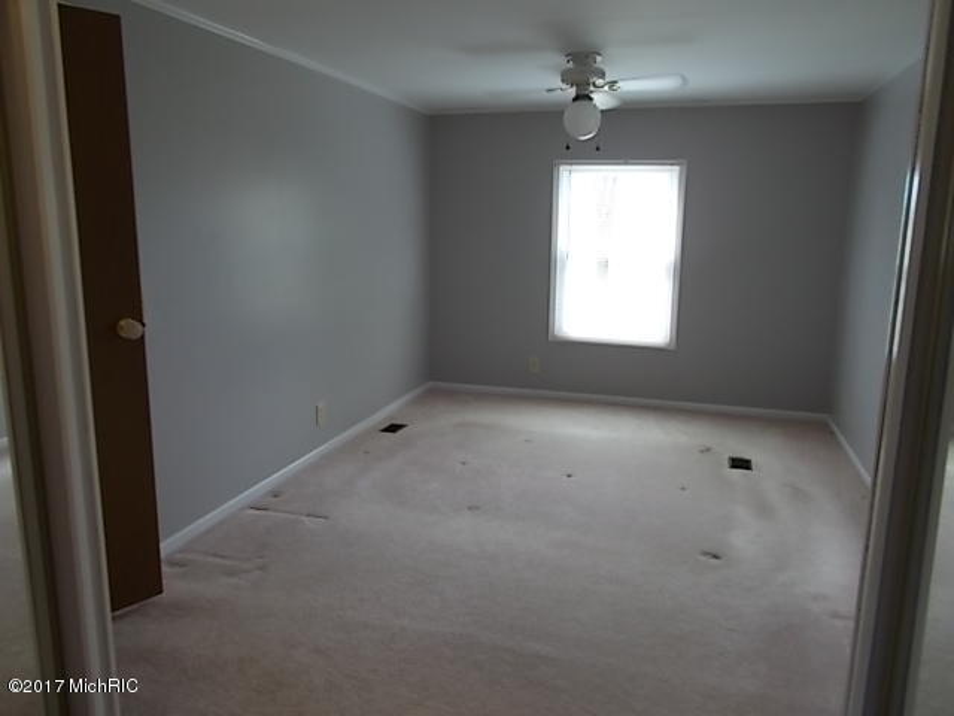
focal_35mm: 26
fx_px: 717
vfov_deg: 53.1
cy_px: 358
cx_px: 477
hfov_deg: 67.3
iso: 80
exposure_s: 1/30
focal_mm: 4.6
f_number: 3.2
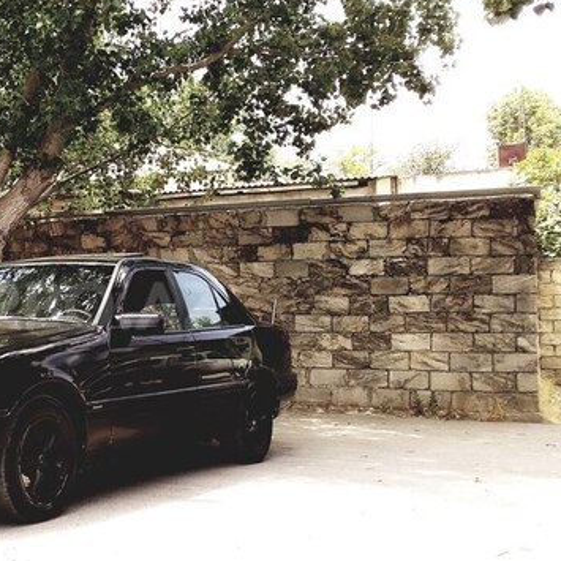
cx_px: 58
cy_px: 306
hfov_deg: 31.8
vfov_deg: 33.4
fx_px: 935
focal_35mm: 51
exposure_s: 1/431
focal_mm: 3.3
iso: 40
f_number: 2.2
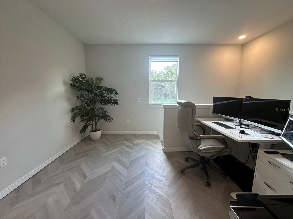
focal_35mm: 14
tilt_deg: -7.2
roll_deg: -0.3
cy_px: 110
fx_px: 119
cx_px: 146
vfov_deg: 85.7
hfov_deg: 102.1
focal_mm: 2.22
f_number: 2.2
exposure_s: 1/120
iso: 160
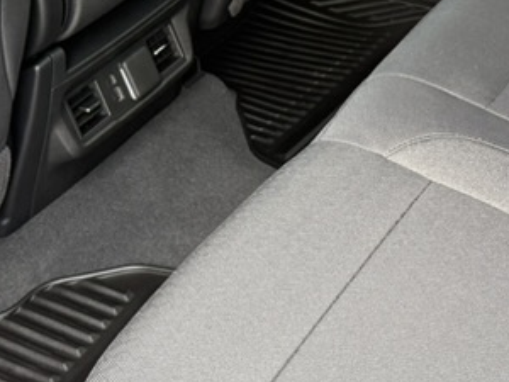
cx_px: 224
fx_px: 1206
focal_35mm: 82
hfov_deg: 23.8
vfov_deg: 17.4
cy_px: -27
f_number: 1.78
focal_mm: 6.76
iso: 200
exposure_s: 1/150
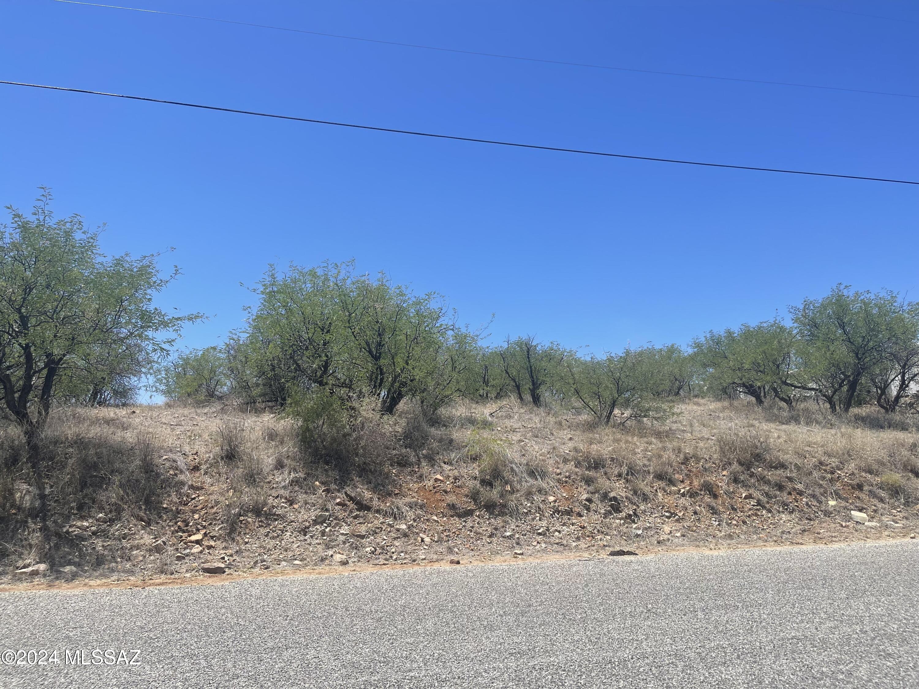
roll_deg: +0.9
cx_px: 460
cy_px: 344
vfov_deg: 54.9
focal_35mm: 25
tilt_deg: +10.1
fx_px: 664
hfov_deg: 69.4
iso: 32
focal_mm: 5.1
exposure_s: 1/3559
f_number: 1.6
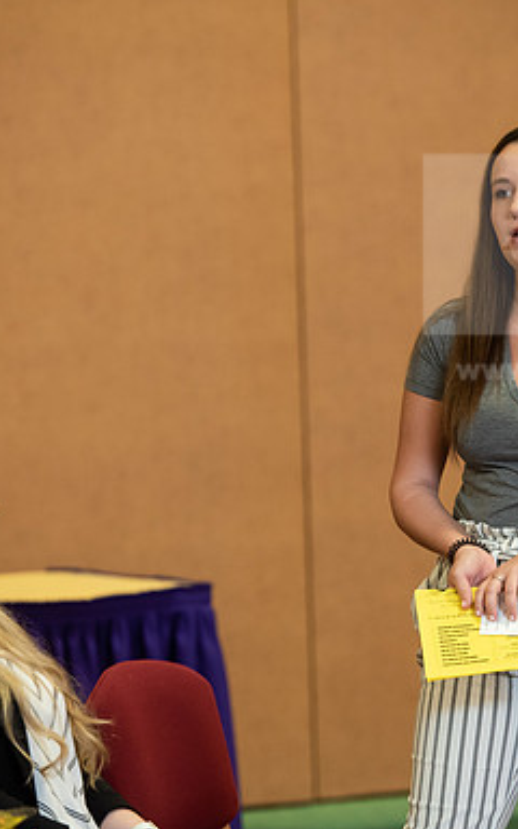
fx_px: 5037
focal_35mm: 223
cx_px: 358
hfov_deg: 5.9
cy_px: 416
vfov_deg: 9.4
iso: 2000
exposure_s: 1/200
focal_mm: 145
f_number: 3.5
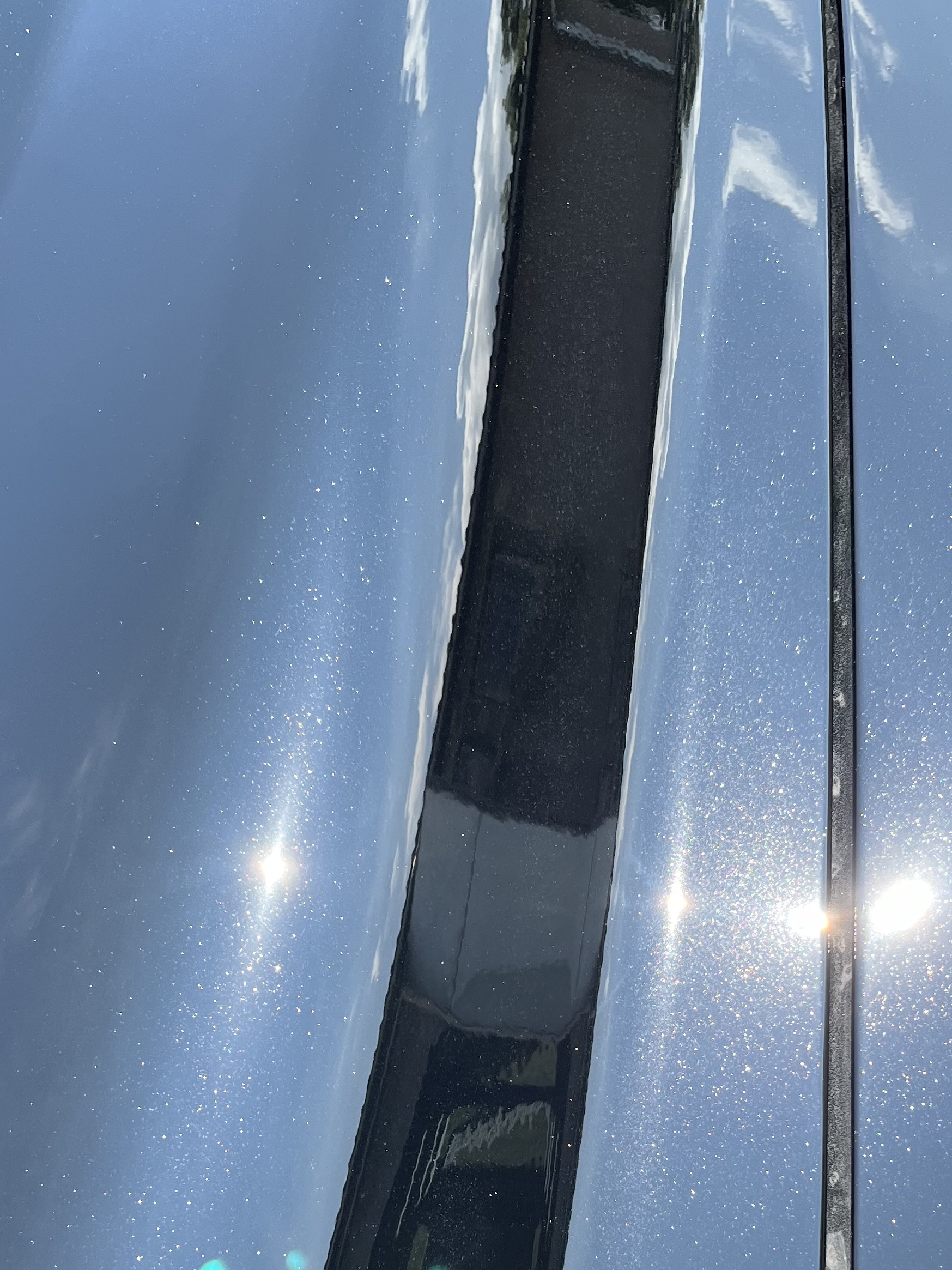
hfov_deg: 32.1
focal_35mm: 45
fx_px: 1650
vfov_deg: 39.7
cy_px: 1091
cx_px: 549
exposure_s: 1/657
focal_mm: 5.1
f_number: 1.6
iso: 50
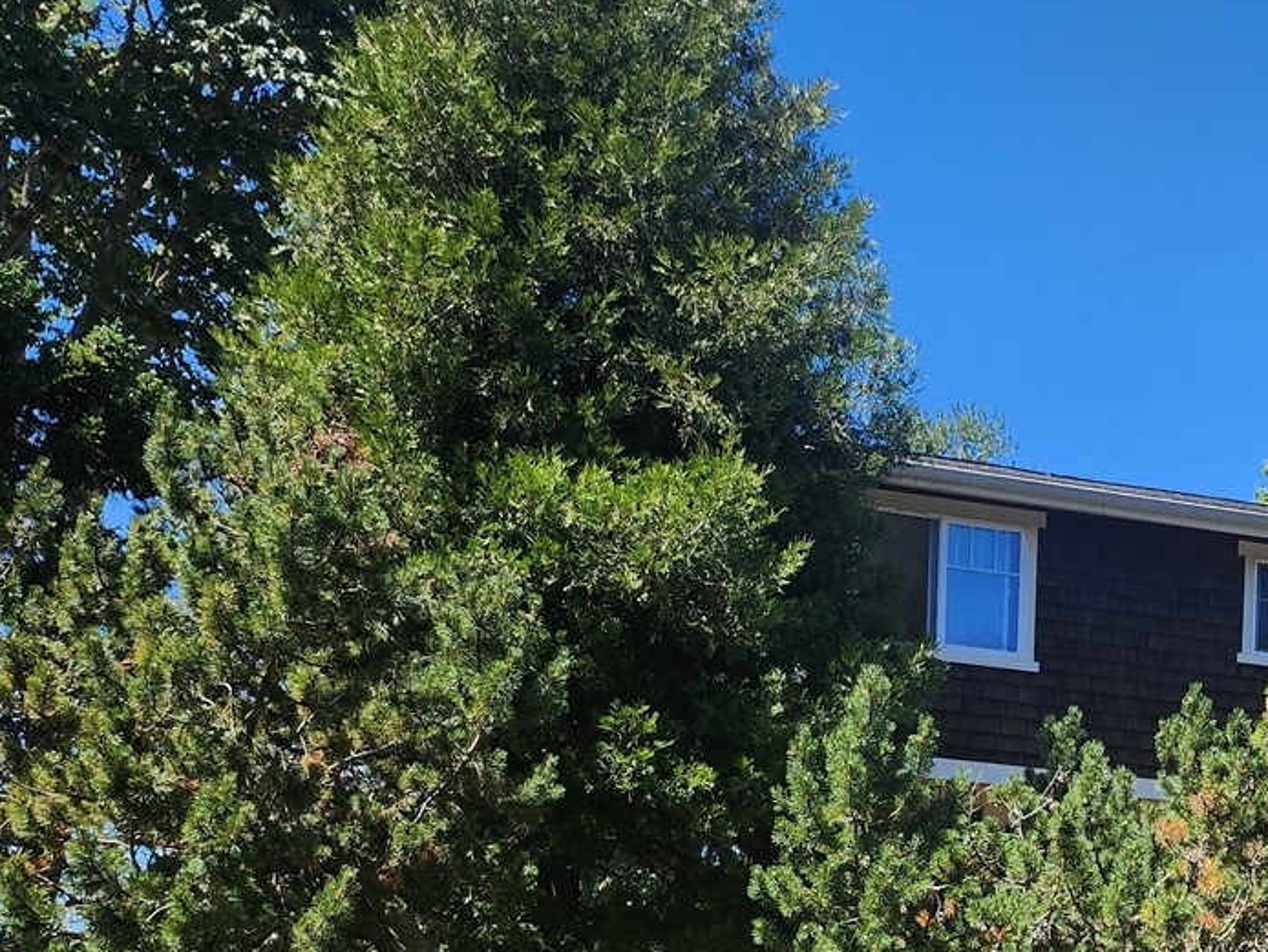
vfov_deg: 25.4
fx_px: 1942
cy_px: 1071
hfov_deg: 33.0
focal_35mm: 53
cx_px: 1283
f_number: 1.8
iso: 12
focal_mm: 6.4
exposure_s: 1/563
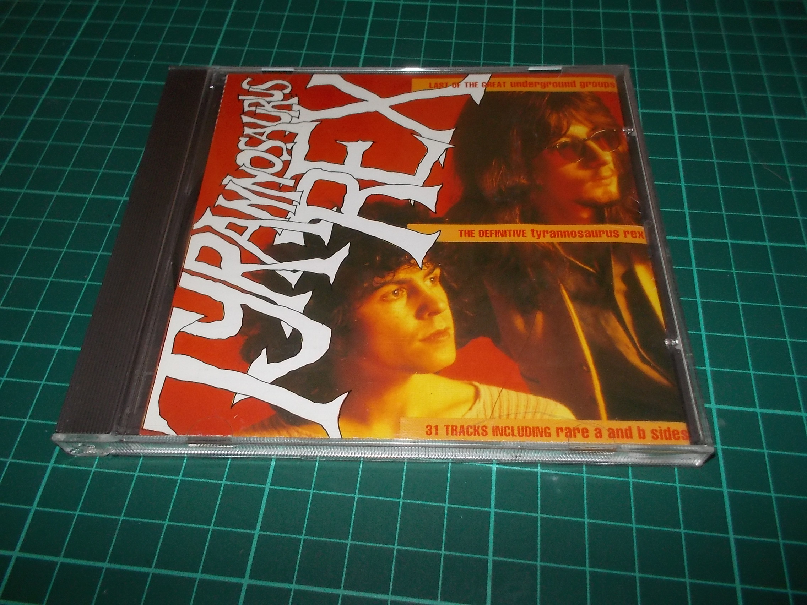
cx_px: 404
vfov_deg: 48.2
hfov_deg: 61.7
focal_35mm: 29
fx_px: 676
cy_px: 302
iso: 200
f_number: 3.3
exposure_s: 1/30
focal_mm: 4.1
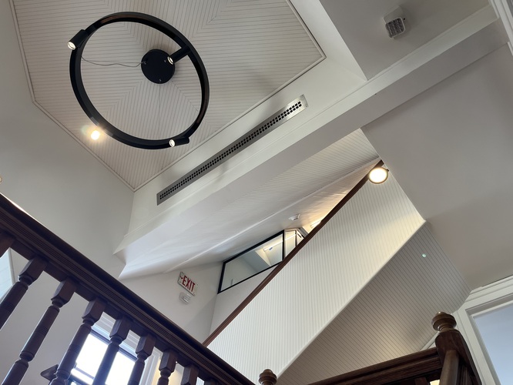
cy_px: 192
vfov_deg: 53.1
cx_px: 256
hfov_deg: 67.3
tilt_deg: +52.7
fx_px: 385
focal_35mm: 26
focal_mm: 5.1
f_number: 1.6
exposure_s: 1/120
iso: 64
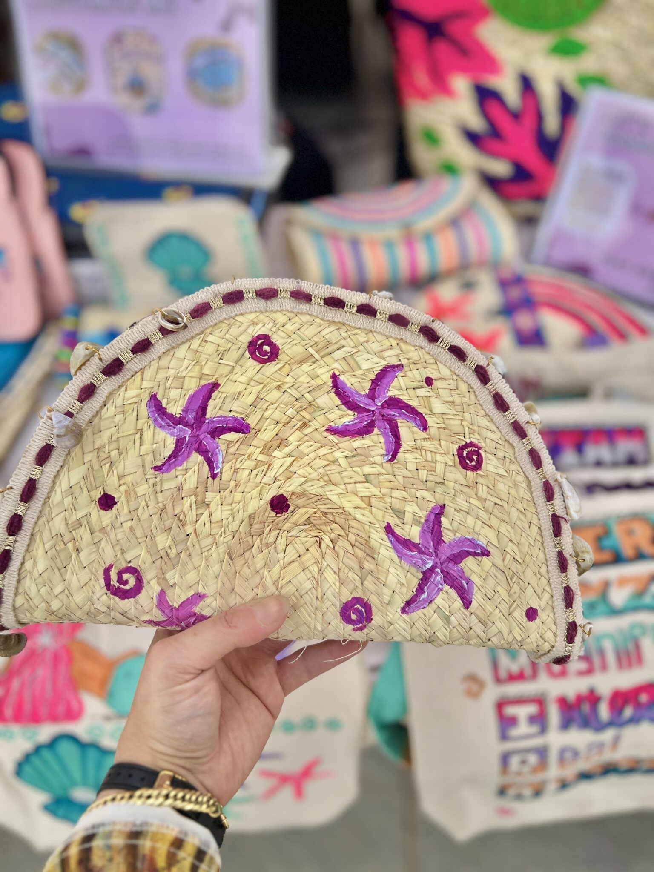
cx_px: 327
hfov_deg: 53.1
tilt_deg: -50.8
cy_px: 436
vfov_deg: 67.3
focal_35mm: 26
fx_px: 655
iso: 50
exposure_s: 1/1751
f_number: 1.5
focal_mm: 5.7
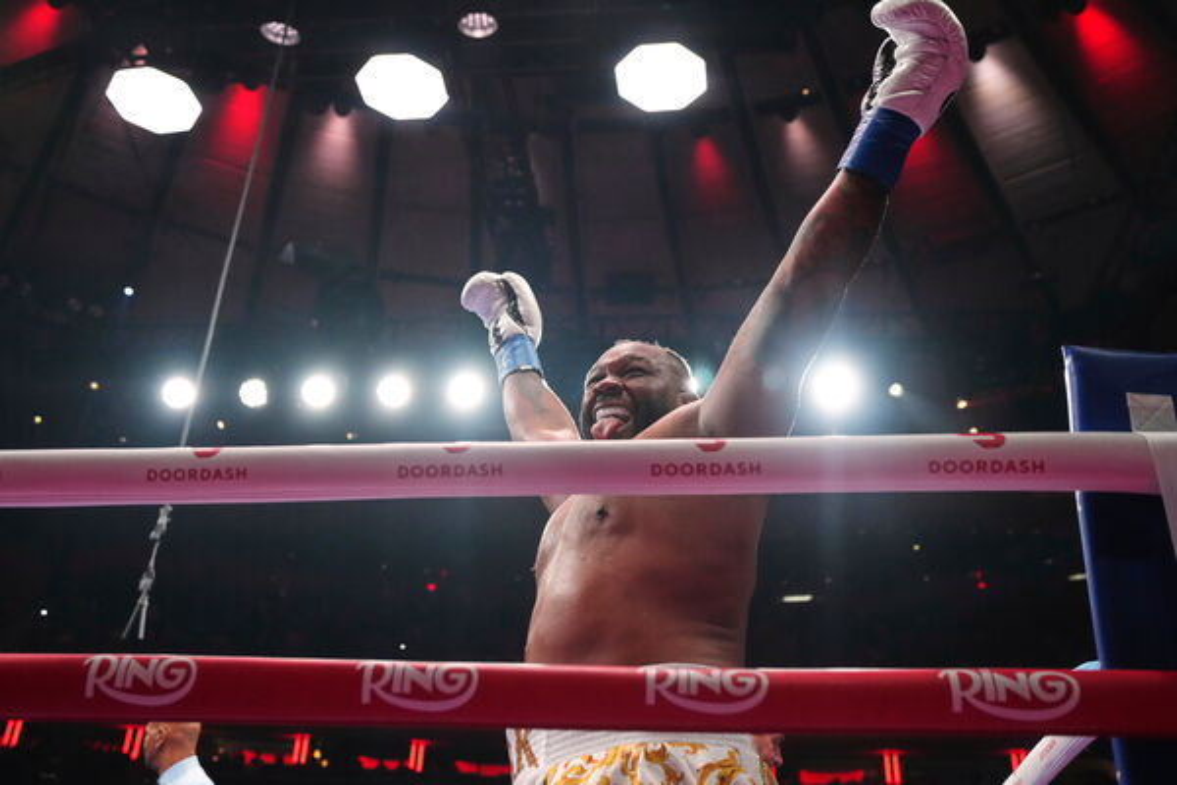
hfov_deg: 54.4
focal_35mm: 35
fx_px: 1144
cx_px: 588
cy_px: 392
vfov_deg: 37.9
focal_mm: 35
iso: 5000
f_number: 3.5
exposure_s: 1/2000
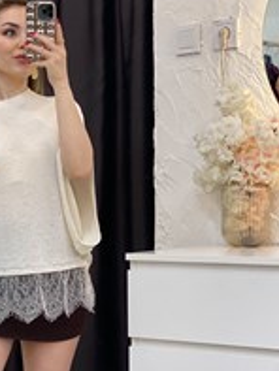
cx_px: -2
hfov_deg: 13.4
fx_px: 1170
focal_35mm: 109
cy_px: 297
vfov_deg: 17.9
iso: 64
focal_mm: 6
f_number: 2
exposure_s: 1/100
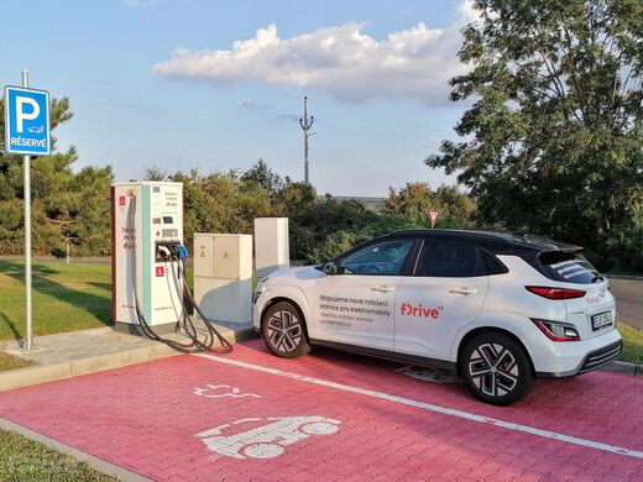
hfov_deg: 50.1
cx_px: 322
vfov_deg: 38.7
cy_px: 241
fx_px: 687
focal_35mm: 37
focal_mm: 5.3
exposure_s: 1/867
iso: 50
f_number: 1.8
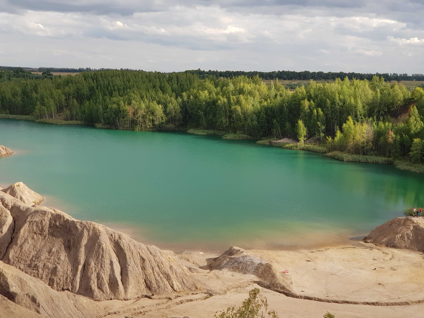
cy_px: 159
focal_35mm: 52
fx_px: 637
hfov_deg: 36.8
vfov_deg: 28.0
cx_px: 212
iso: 25
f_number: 2.4
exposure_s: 1/301
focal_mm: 6
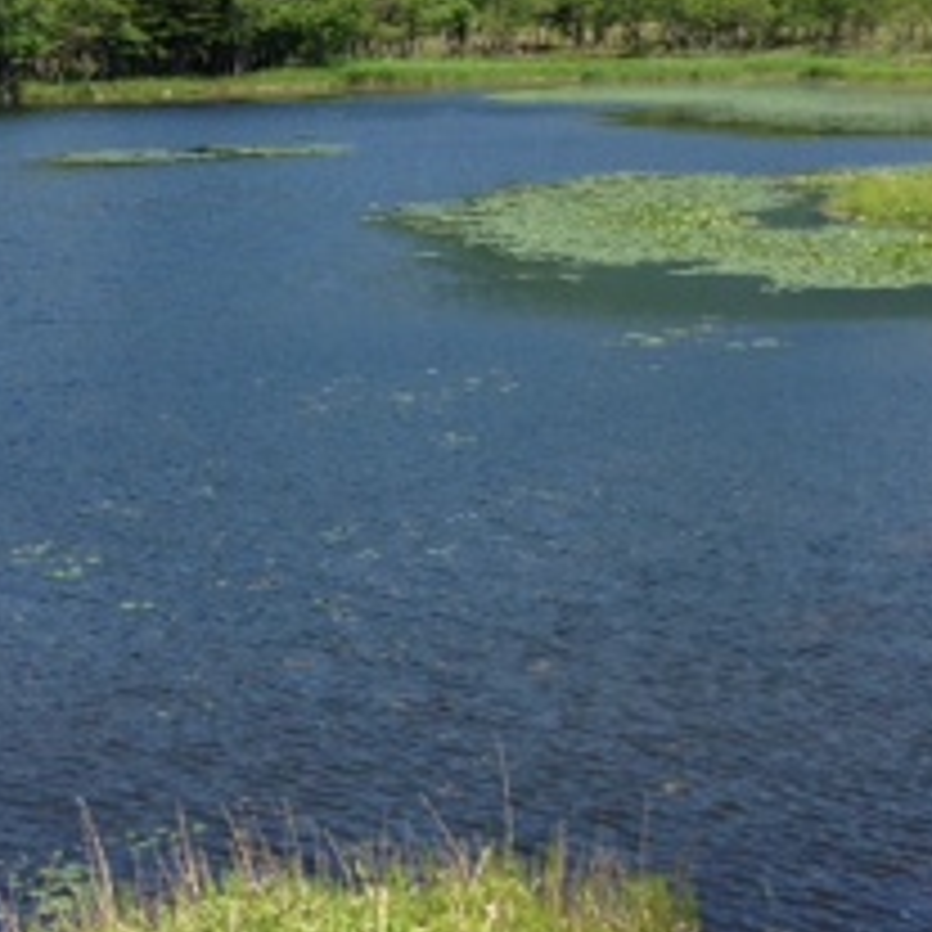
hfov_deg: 19.3
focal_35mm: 90
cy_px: 302
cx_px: 387
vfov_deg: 19.2
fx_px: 2741
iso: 50
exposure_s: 1/1004
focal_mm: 4.12
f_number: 2.4
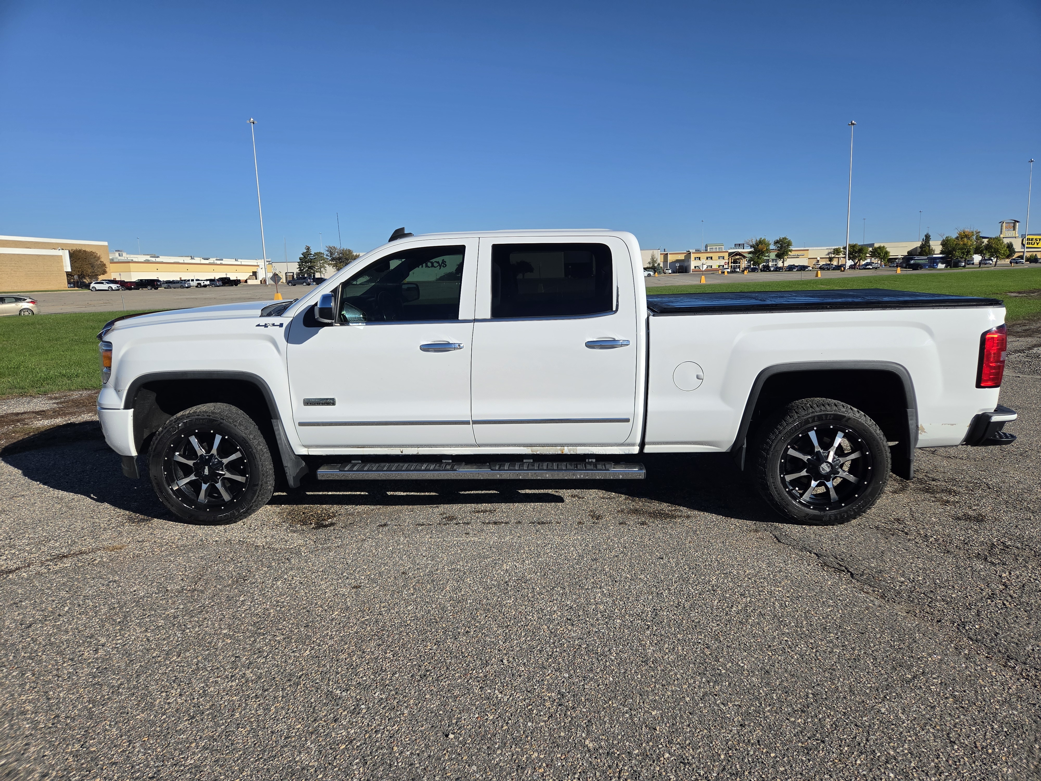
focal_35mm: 23
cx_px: 520
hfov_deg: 73.9
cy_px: 390
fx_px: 692
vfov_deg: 58.9
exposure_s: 1/6836
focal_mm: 5.4
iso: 80
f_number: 1.8
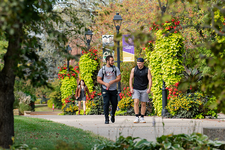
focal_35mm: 300
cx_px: 112
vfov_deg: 4.6
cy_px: 75
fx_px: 1875
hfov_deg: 6.9
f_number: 9
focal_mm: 300
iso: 500
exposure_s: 1/320
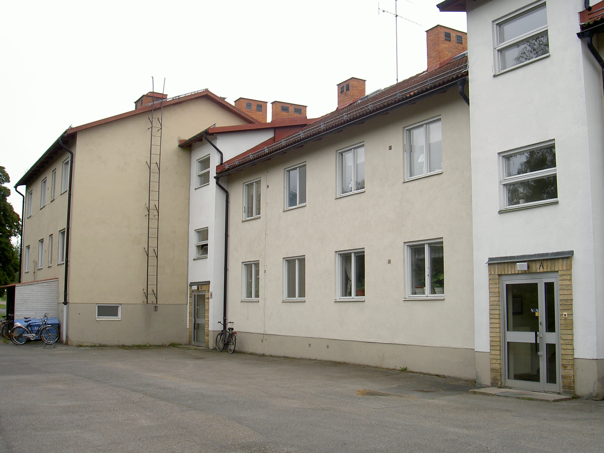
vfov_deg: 36.8
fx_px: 680
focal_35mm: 39
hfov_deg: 47.9
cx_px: 302
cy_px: 226
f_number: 4.7
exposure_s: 1/125
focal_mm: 8
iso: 100
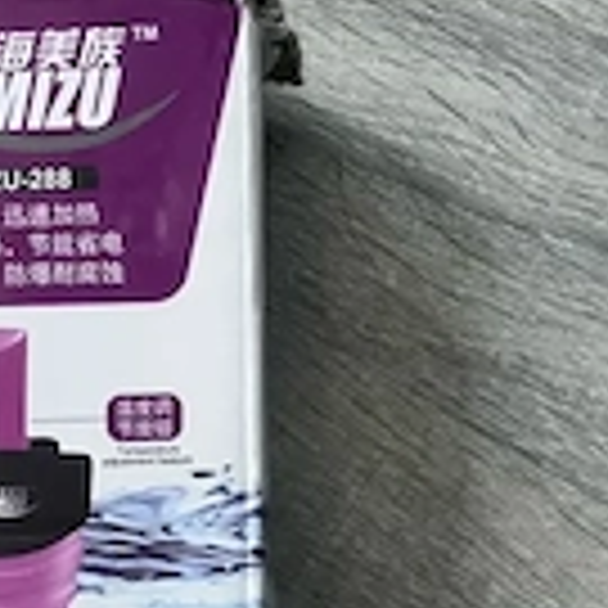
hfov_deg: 24.6
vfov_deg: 22.1
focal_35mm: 68
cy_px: 847
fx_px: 1351
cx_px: 63
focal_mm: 5.1
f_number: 1.6
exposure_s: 1/50
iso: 200
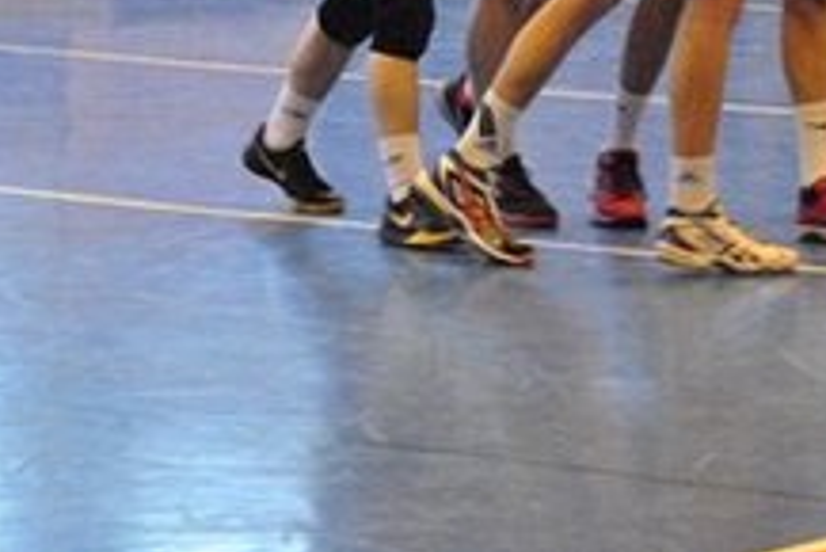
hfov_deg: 8.2
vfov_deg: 5.5
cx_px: 1016
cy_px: -268
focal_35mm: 248
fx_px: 5682
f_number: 5.6
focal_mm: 55
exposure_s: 1/80
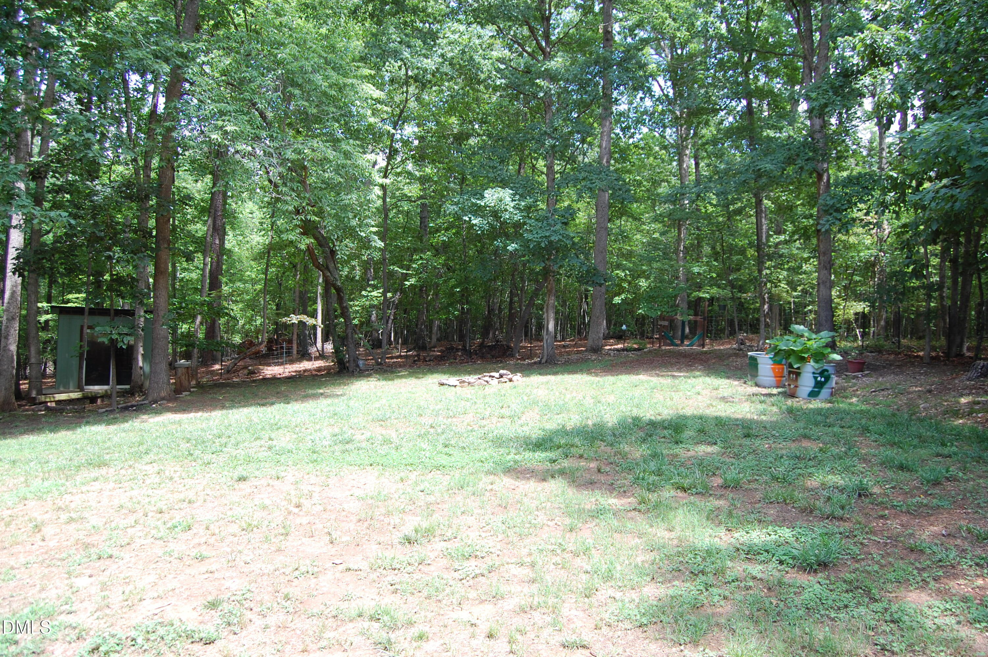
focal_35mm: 27
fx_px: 740
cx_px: 494
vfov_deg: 47.8
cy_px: 328
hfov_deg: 67.4
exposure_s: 1/125
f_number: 5.6
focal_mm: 18
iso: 200
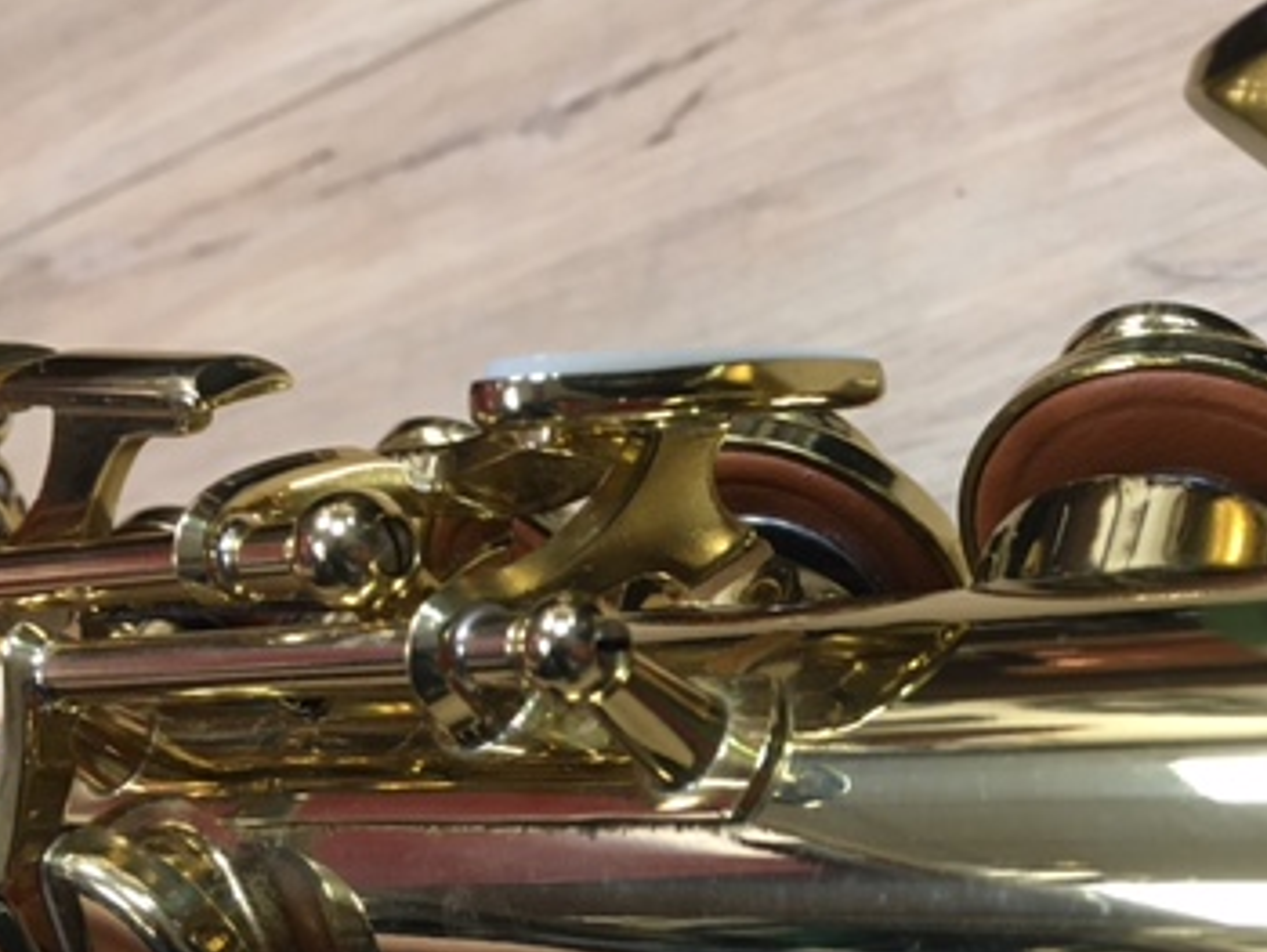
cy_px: 749
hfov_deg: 35.1
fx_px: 1941
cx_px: 1006
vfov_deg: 27.1
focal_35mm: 53
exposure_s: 1/33
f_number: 2.2
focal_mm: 4.15
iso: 160
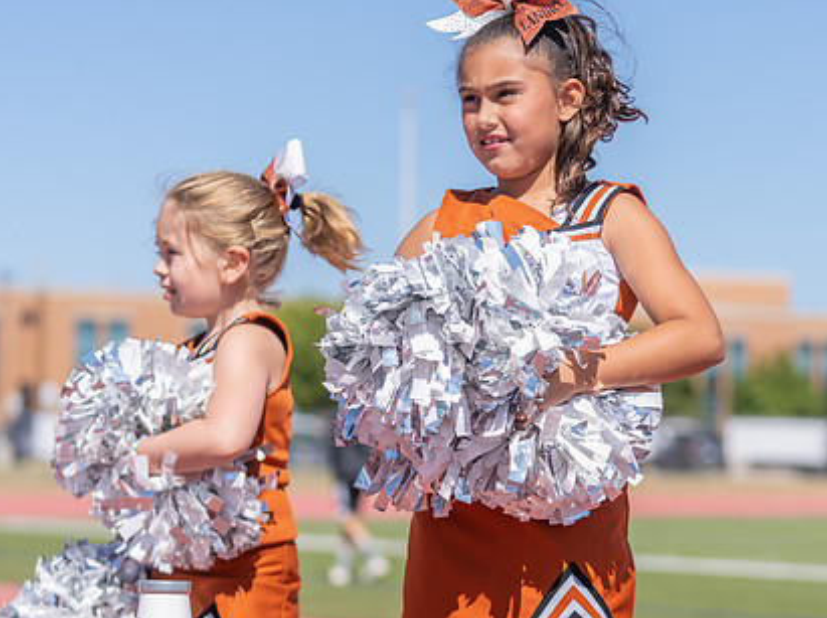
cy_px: 295
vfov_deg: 11.6
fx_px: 3054
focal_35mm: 128
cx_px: 513
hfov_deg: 15.4
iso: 100
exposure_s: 1/2000
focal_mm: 77
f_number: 2.8
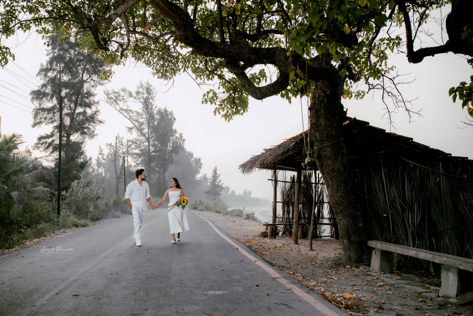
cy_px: 158
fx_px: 460
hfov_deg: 54.4
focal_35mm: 35
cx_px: 236
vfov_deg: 37.9
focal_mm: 35
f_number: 2.8
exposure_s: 1/400
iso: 400
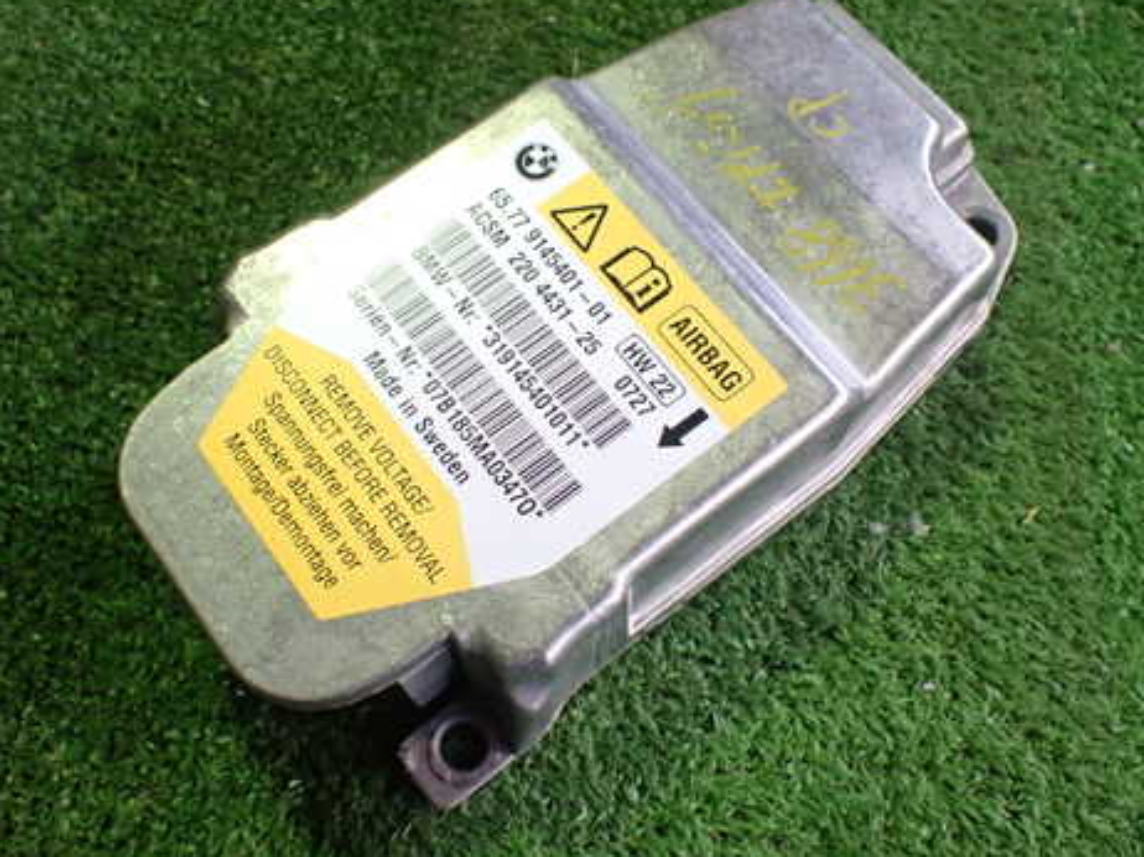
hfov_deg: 47.9
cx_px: 540
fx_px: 1288
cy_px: 386
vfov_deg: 36.8
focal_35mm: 39
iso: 800
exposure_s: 1/125
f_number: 2.3
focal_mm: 5.4
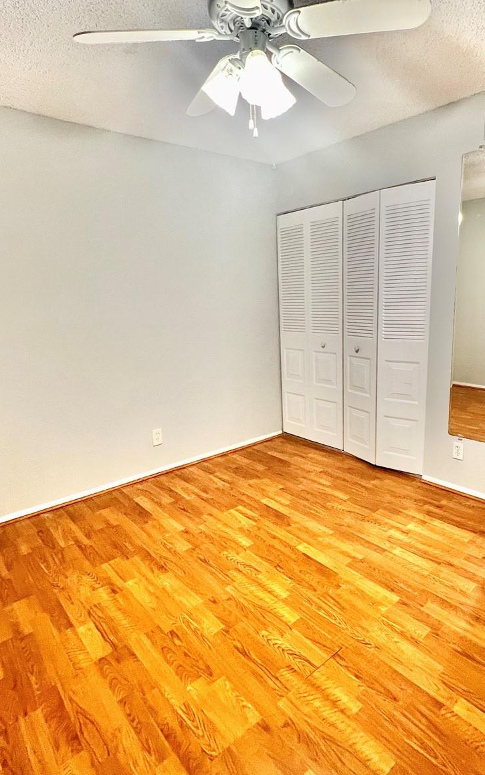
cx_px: 272
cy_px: 385
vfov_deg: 88.0
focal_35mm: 19
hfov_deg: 62.0
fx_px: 402
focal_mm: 1.57
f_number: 1.8
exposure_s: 1/60
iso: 200
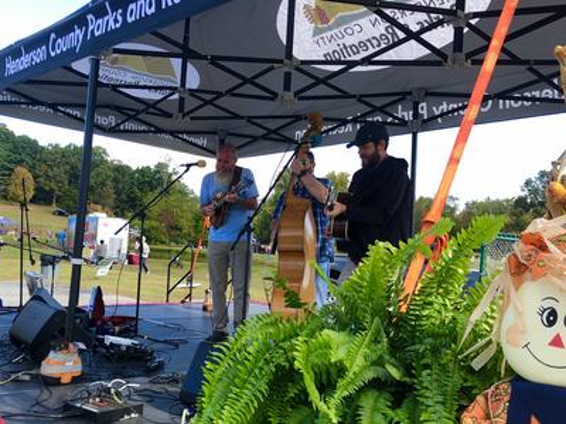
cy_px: 212
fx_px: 458
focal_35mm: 28
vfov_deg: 49.7
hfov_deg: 63.4
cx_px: 283
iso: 20
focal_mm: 4
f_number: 1.8
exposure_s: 1/329
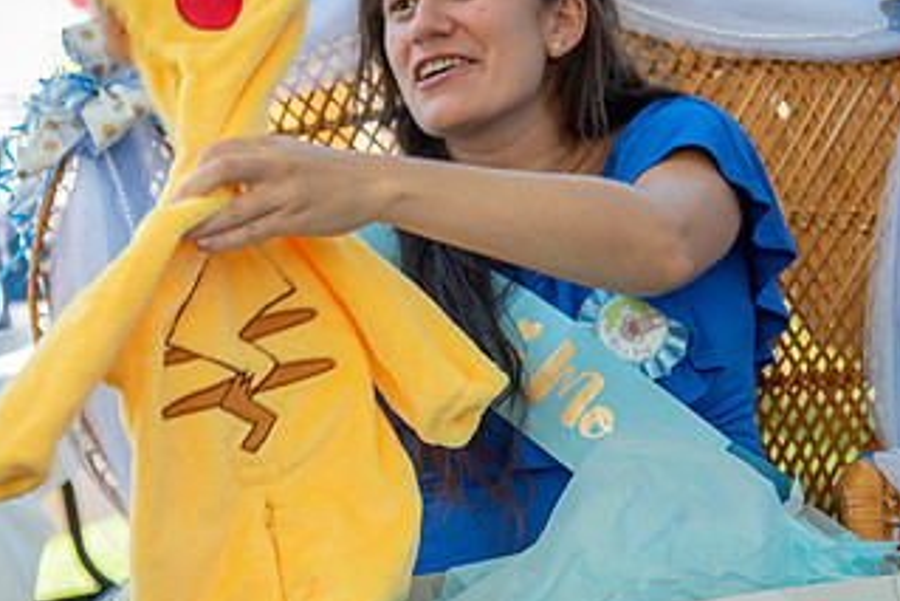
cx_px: 474
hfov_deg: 17.1
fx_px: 3001
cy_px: 354
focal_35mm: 120
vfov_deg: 11.4
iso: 125
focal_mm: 66
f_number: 4
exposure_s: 1/125
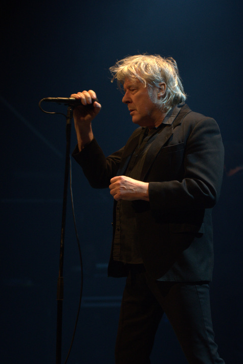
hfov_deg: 12.9
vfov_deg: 19.3
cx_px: 122
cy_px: 183
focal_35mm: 106
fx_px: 1074
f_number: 2.8
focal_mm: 70
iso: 1000
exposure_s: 1/125
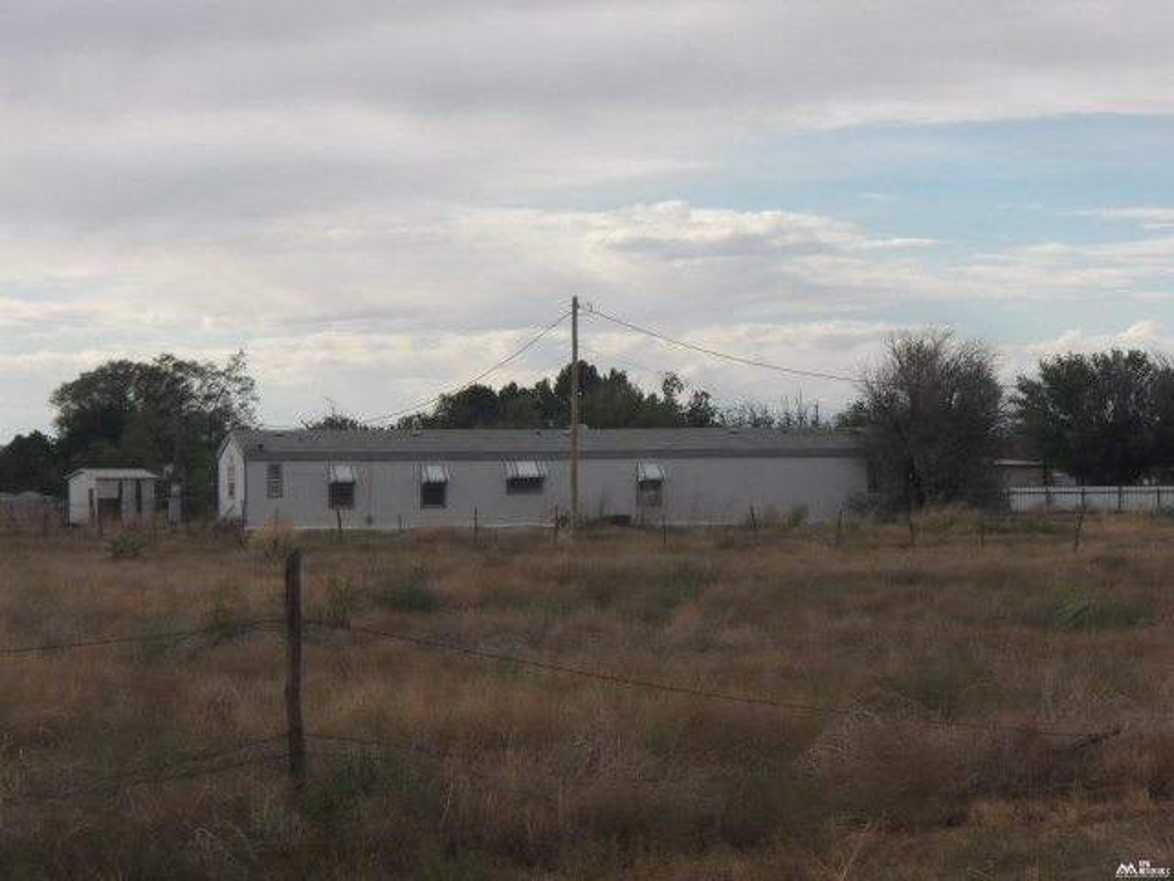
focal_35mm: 108
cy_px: 440
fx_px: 3663
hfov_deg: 18.2
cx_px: 587
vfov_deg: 13.7
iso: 285
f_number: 23.2
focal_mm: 19.6
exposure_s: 1/60
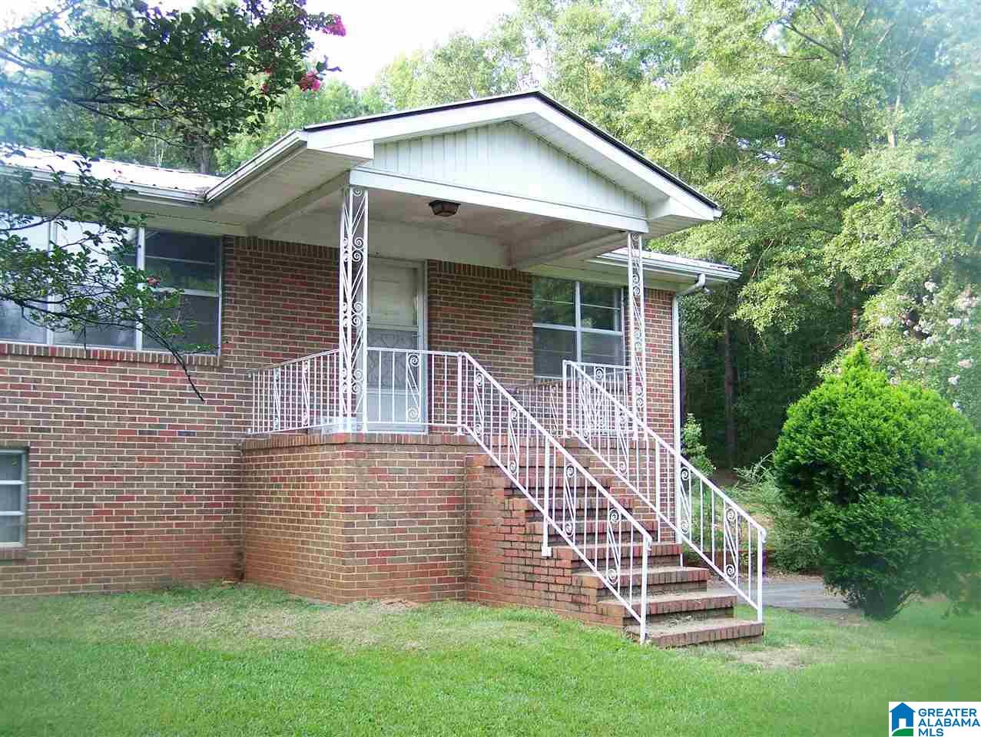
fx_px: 1078
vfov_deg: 37.8
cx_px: 490
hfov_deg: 48.9
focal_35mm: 38
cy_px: 368
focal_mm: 6.3
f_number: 2.8
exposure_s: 1/60
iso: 80
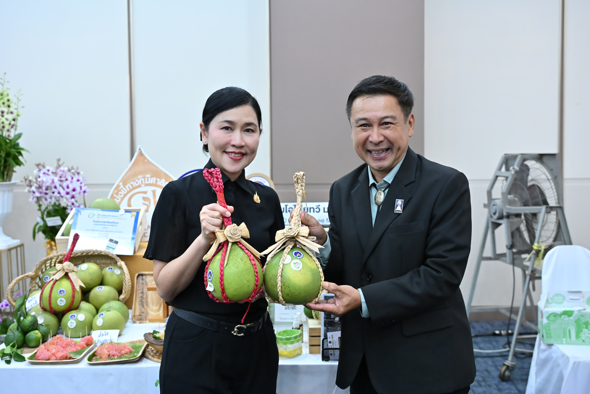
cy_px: 197
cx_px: 295
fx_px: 606
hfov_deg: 51.9
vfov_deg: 35.9
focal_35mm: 37
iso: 5000
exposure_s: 1/160
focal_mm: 37
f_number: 4
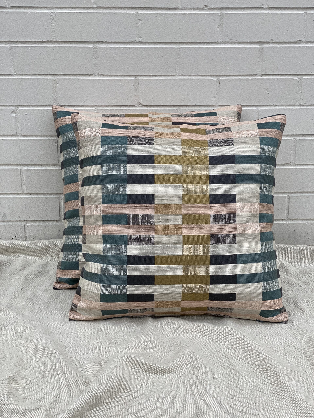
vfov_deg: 36.8
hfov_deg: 28.0
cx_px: 157
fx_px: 629
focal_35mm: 52
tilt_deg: -19.3
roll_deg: -0.1
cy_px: 209
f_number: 2
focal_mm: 6
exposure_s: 1/122
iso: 32
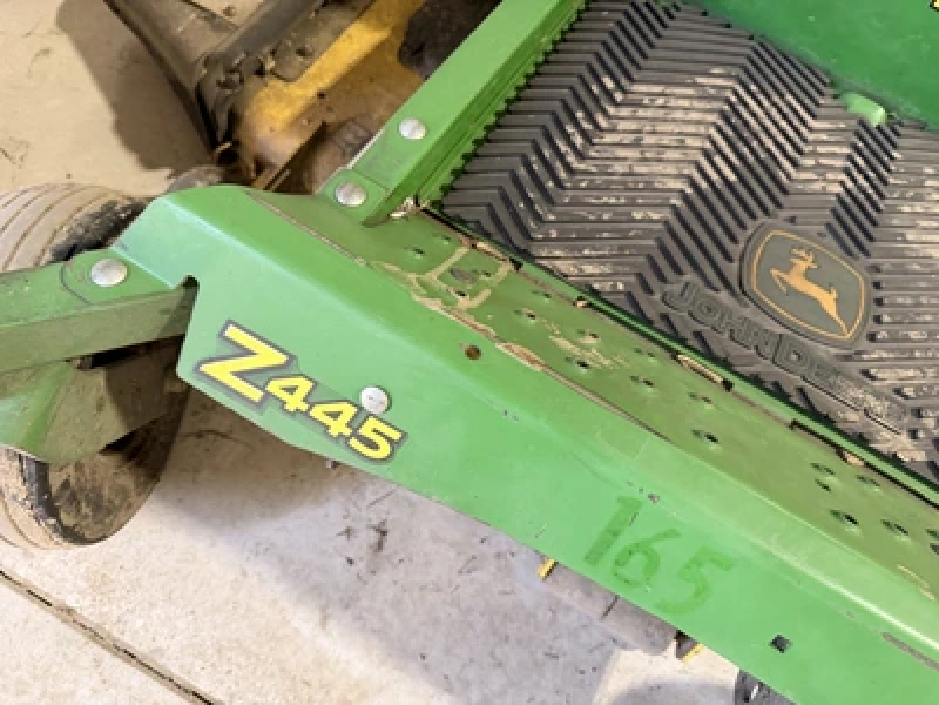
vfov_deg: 56.8
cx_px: 470
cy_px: 352
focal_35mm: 24
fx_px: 651
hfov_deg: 71.6
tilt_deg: -62.8
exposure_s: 1/60
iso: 400
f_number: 1.78
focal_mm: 6.76
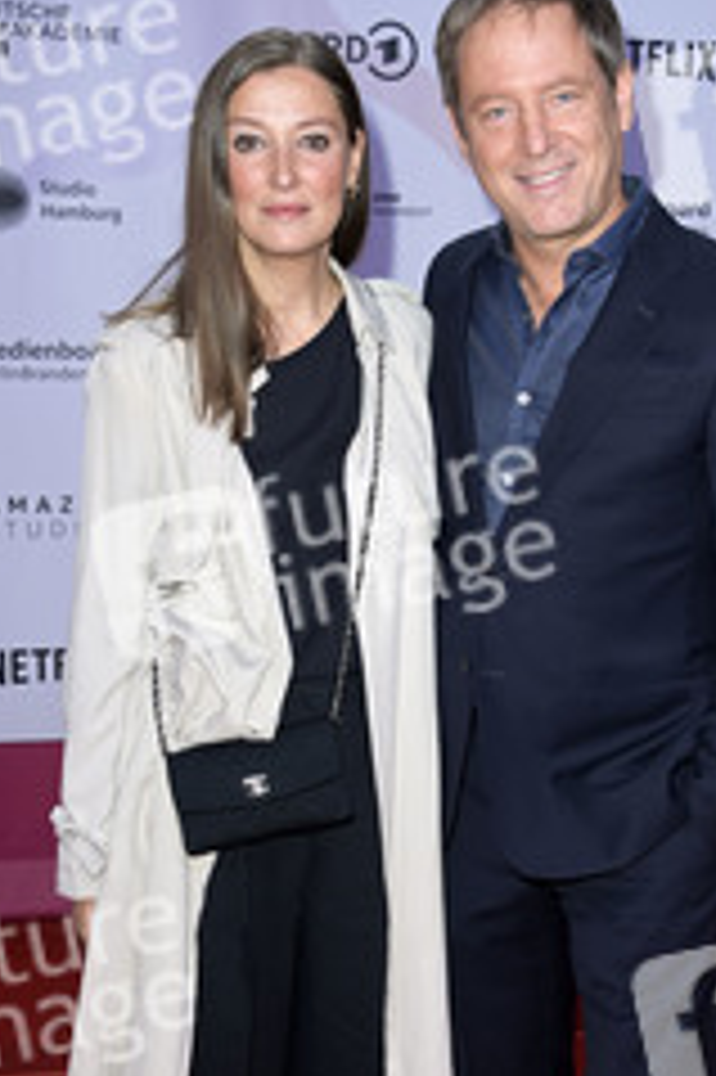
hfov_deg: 20.2
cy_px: 779
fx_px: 2002
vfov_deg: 29.7
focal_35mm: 67
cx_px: 455
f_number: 5.6
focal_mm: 40
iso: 400
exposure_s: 1/250
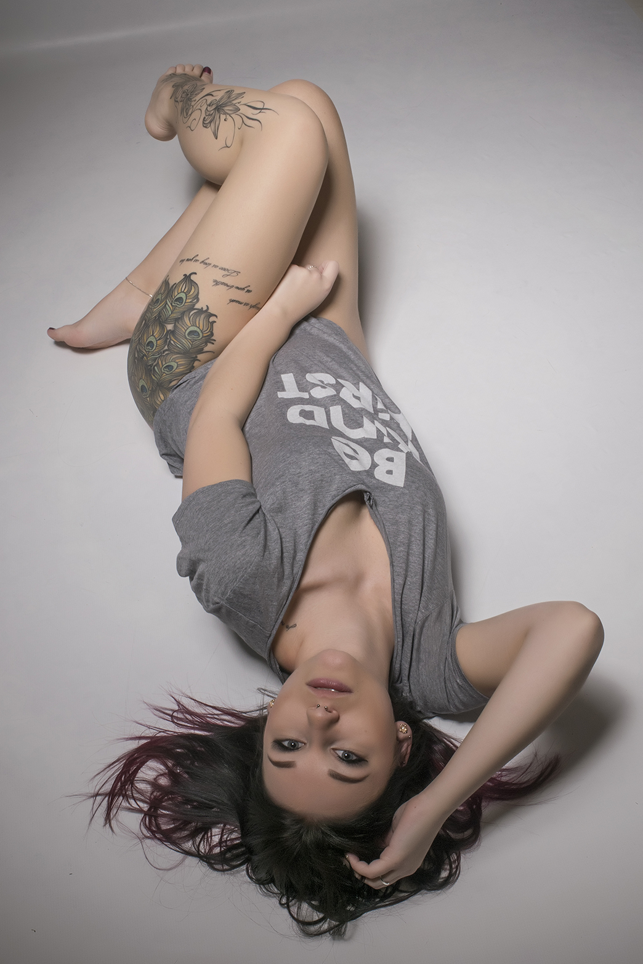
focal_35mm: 48
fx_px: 1273
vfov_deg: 41.5
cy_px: 484
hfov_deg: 28.4
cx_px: 321
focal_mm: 31
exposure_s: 1/100
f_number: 18
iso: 200
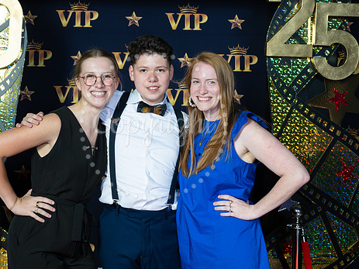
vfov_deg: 24.8
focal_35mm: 59
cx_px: 154
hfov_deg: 32.7
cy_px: 125
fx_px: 612
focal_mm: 49
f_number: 8
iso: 320
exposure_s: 1/100
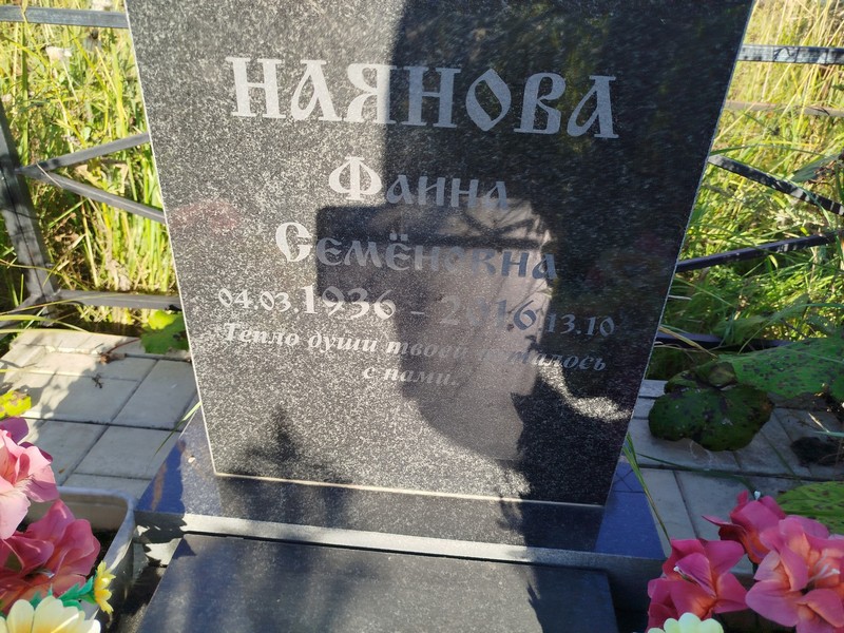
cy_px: 316
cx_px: 422
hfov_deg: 71.6
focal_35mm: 24
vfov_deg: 56.8
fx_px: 585
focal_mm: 5.31
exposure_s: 1/425
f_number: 1.7
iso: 50
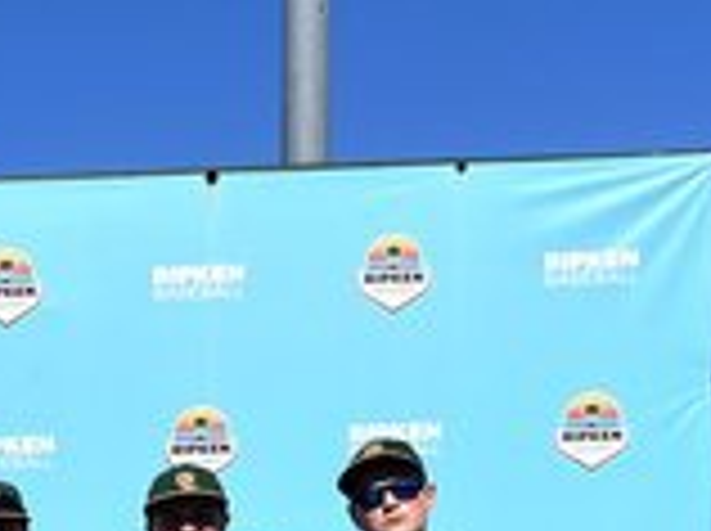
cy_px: 774
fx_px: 2030
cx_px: -230
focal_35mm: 99
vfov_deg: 14.0
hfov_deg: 18.4
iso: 50
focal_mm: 5.7
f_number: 1.5
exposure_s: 1/8696
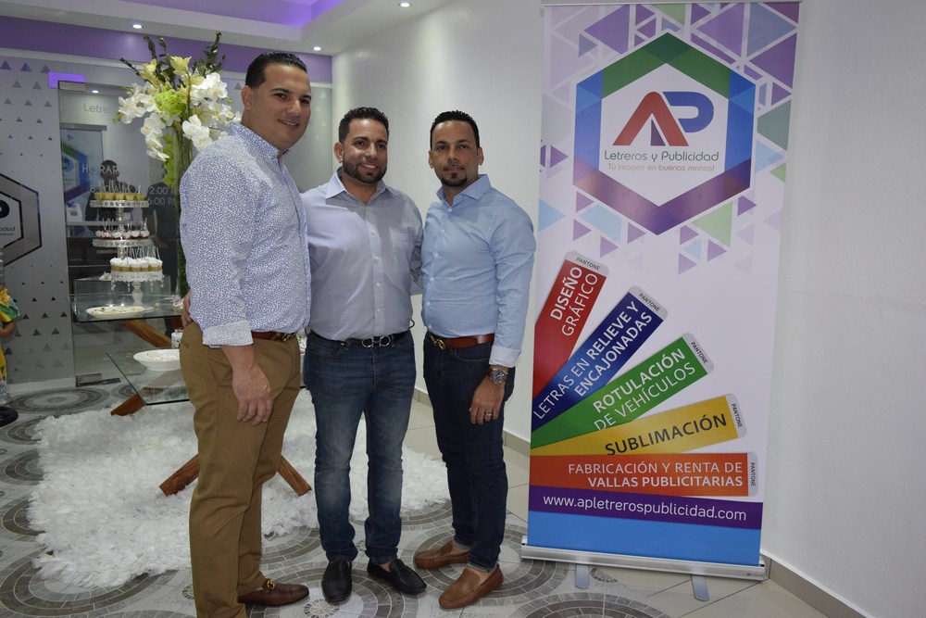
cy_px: 309
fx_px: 695
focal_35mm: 27
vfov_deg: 47.9
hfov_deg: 67.4
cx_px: 463
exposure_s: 1/50
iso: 400
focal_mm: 18
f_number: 4.5
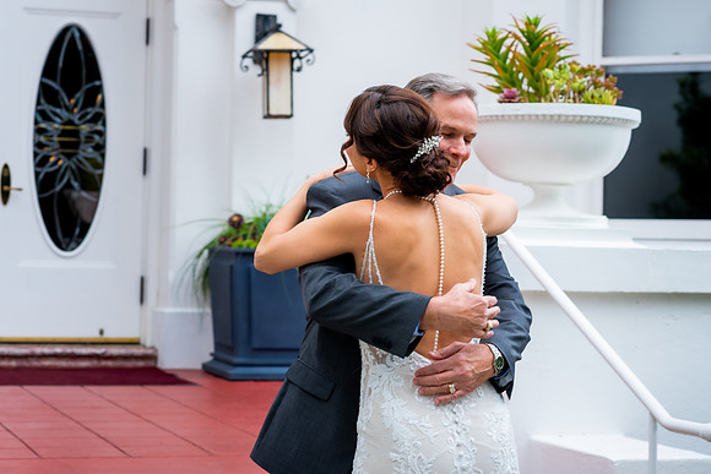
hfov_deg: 21.1
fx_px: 1905
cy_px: 230
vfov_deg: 14.2
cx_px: 403
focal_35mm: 96
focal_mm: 85
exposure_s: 1/320
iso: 320
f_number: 6.3
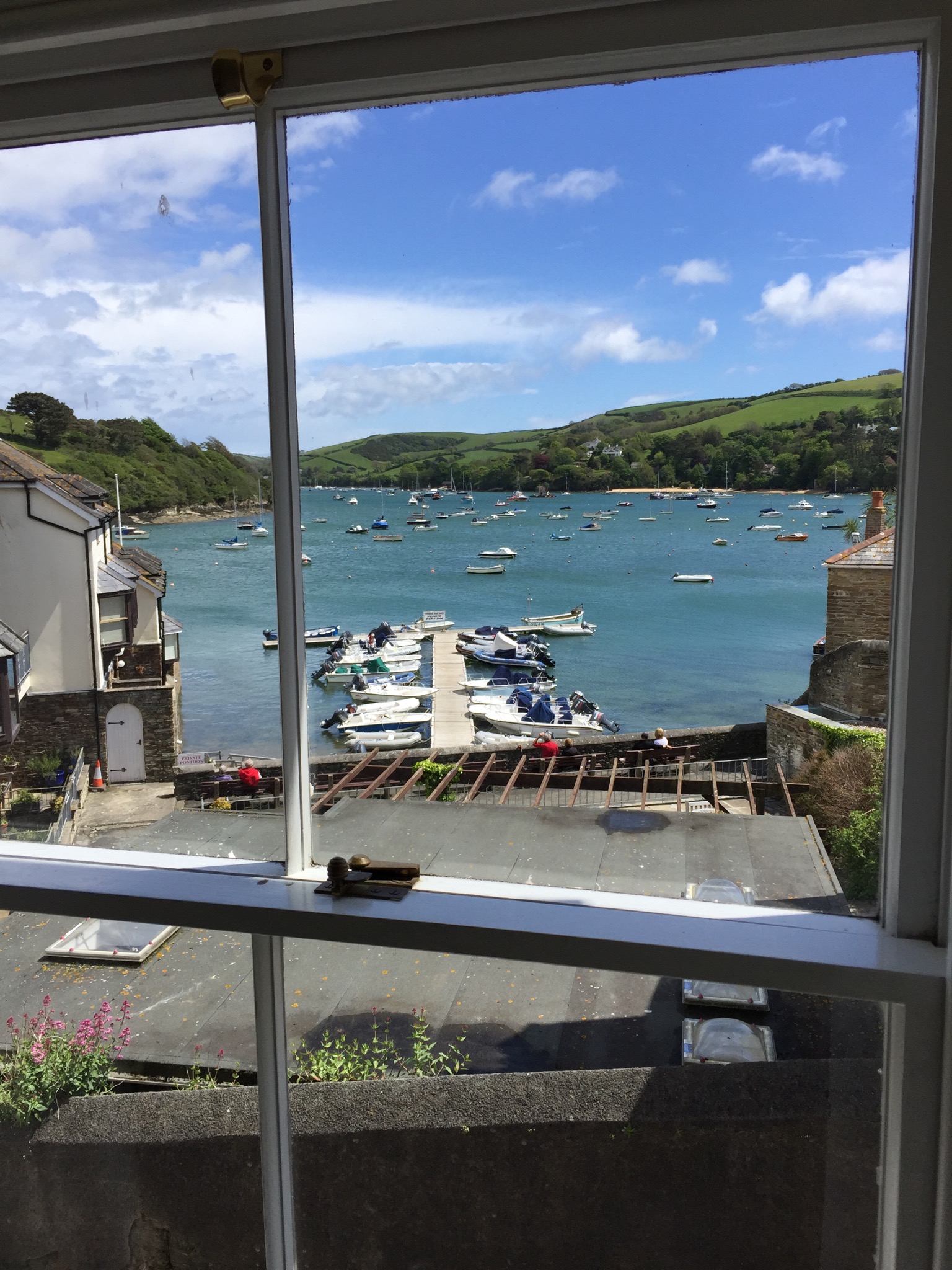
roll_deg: +0.5
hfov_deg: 48.2
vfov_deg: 61.7
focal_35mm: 29
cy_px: 635
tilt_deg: -7.8
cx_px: 476
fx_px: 1063
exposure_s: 1/2198
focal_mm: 4.15
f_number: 2.2
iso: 32
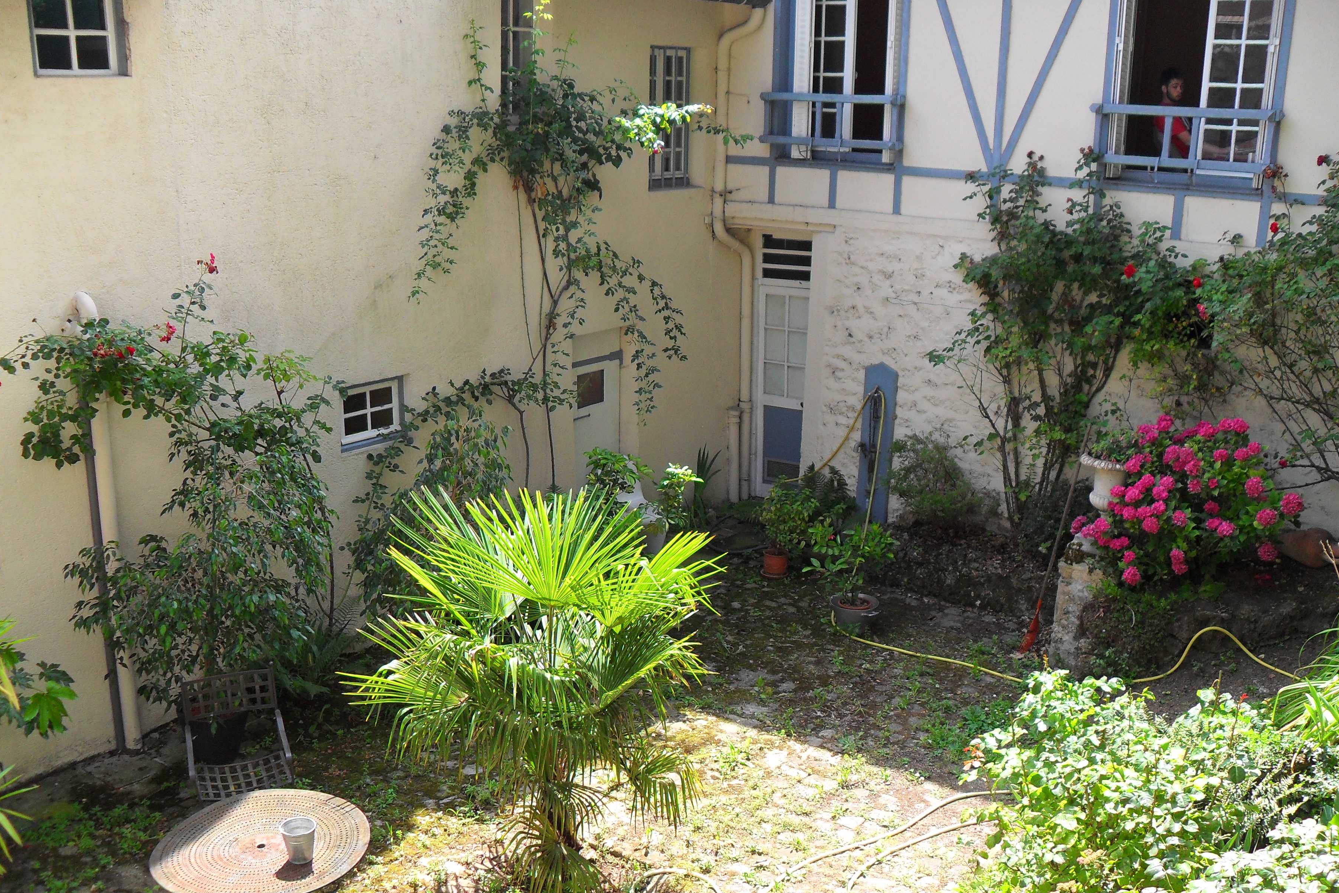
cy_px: 486
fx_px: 1376
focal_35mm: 37
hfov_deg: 51.9
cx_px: 679
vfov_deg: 35.9
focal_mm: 6.2
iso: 100
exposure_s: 1/250
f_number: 2.8
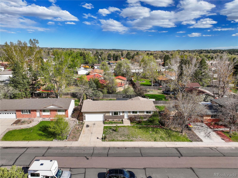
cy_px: 89
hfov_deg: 71.6
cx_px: 119
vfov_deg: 56.8
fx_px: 165
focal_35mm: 24
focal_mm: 12.29
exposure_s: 1/100
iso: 100
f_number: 2.8
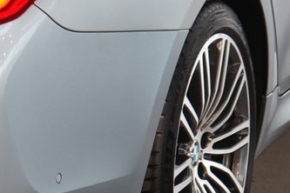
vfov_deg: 6.3
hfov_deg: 9.4
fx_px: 1732
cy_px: -60
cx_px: -98
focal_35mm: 215
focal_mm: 70
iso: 3200
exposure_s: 1/160
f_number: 5.6
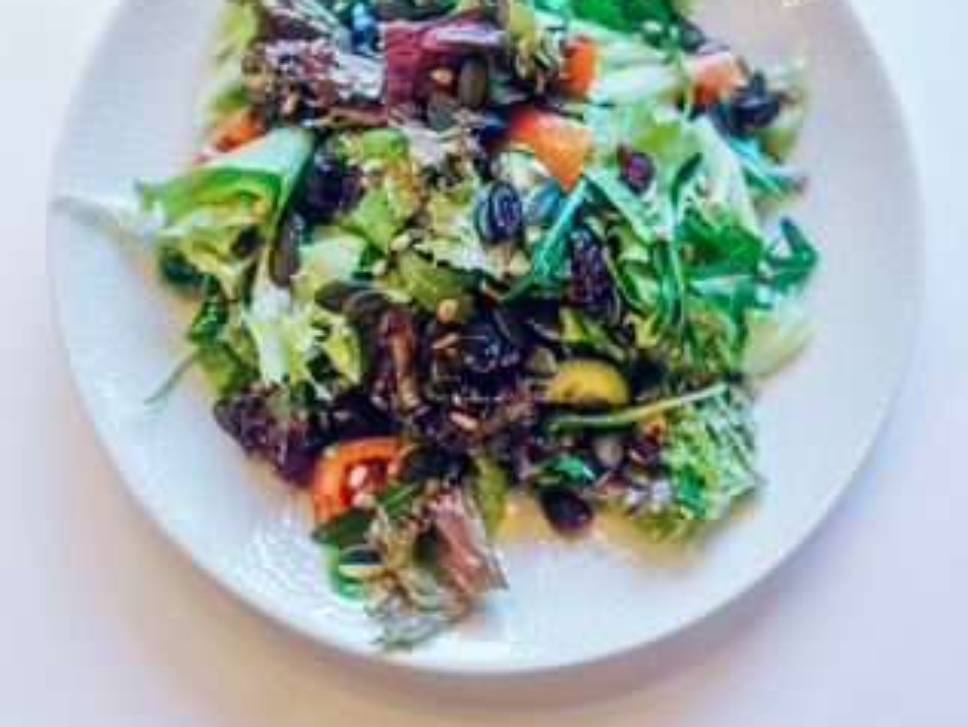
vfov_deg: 28.3
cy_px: 226
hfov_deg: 37.5
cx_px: 486
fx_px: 1427
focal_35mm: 51
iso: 1600
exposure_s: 1/200
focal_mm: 35
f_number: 2.5
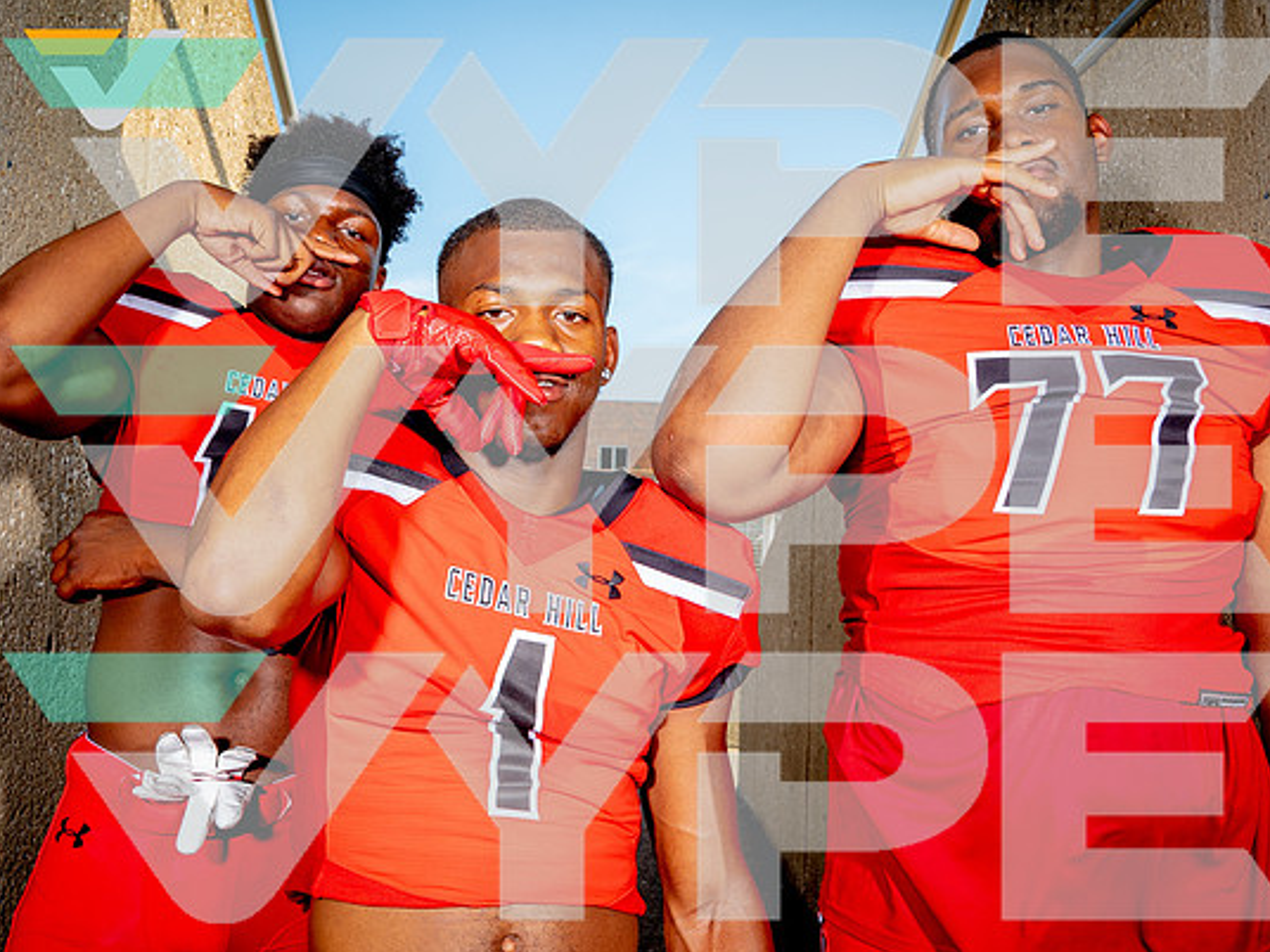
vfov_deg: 39.6
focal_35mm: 36
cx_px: 543
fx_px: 1321
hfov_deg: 51.2
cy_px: 498
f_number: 8
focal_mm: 24
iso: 200
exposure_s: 1/125
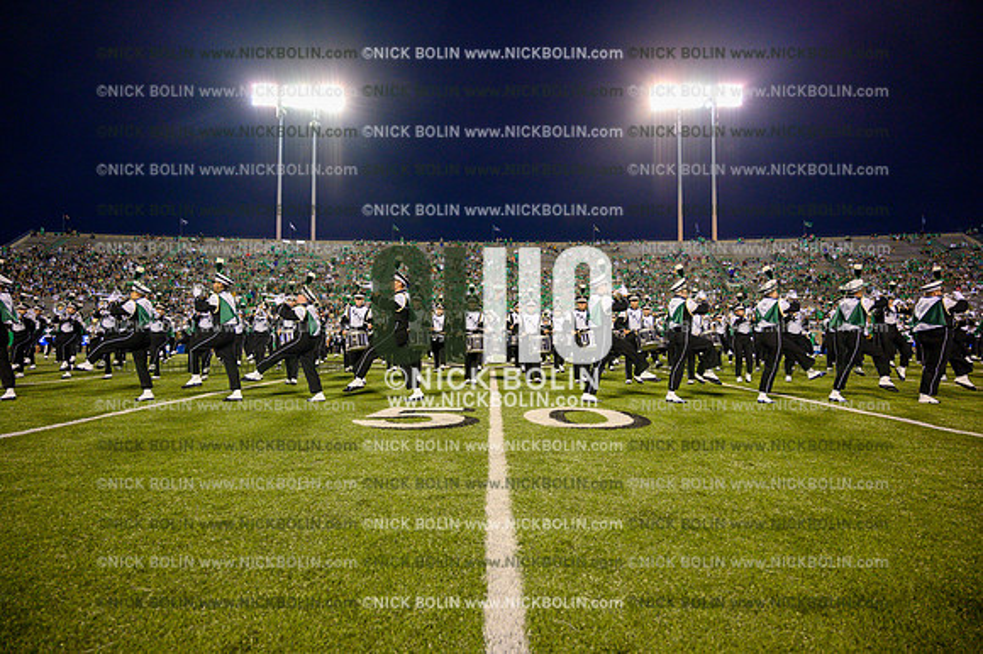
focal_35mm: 24
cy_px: 327
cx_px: 492
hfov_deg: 73.8
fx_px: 655
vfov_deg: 53.1
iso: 5000
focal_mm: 24
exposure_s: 1/500
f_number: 4
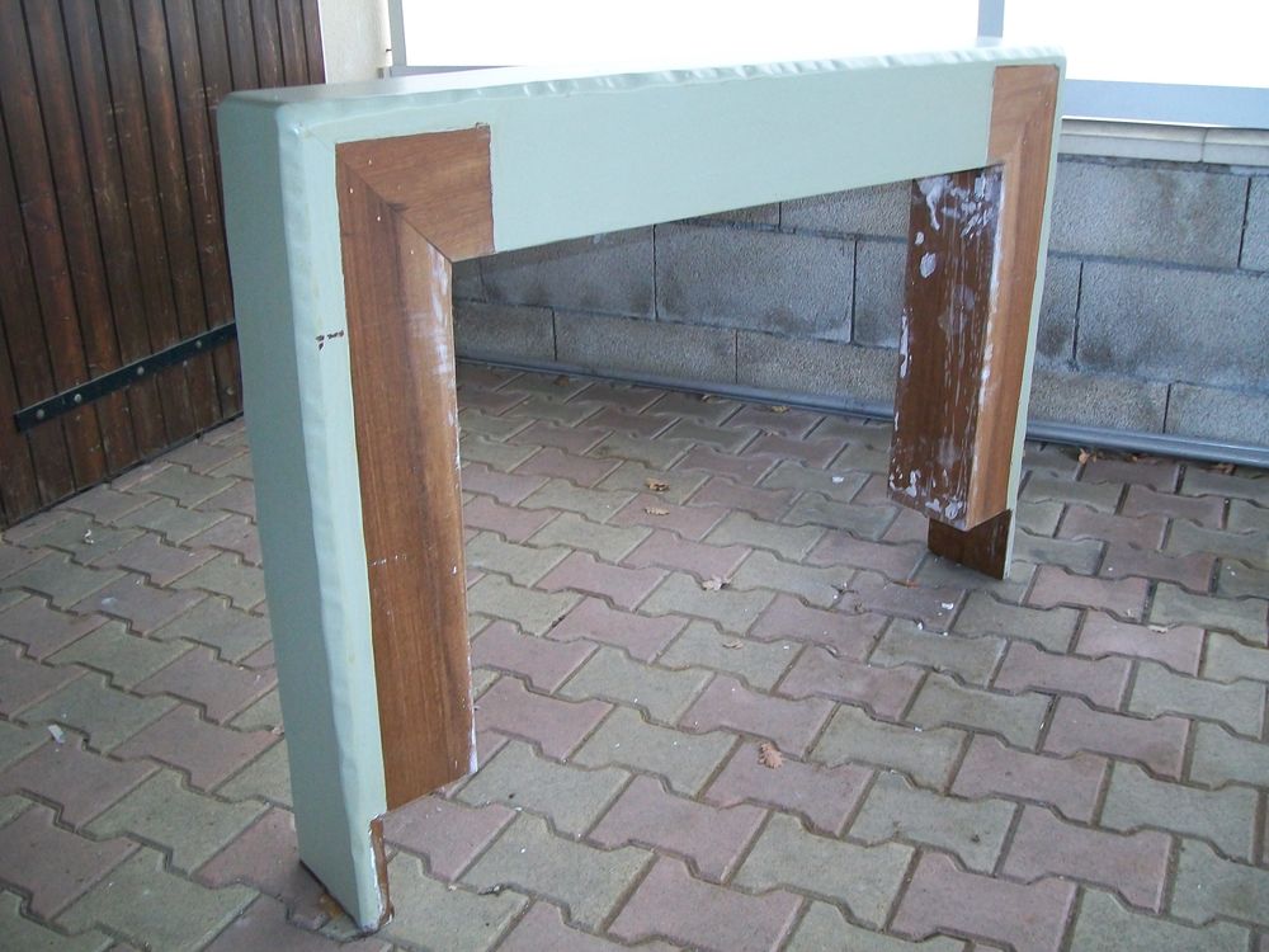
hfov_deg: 54.0
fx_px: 1246
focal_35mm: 34
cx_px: 634
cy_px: 476
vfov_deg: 41.8
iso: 160
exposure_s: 1/80
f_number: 2.7
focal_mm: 6.1
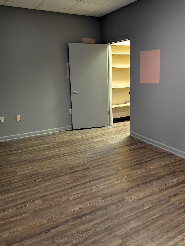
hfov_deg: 48.1
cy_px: 107
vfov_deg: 61.4
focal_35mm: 29
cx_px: 110
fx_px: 206
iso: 565
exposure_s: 1/117
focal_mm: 6.9
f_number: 1.68
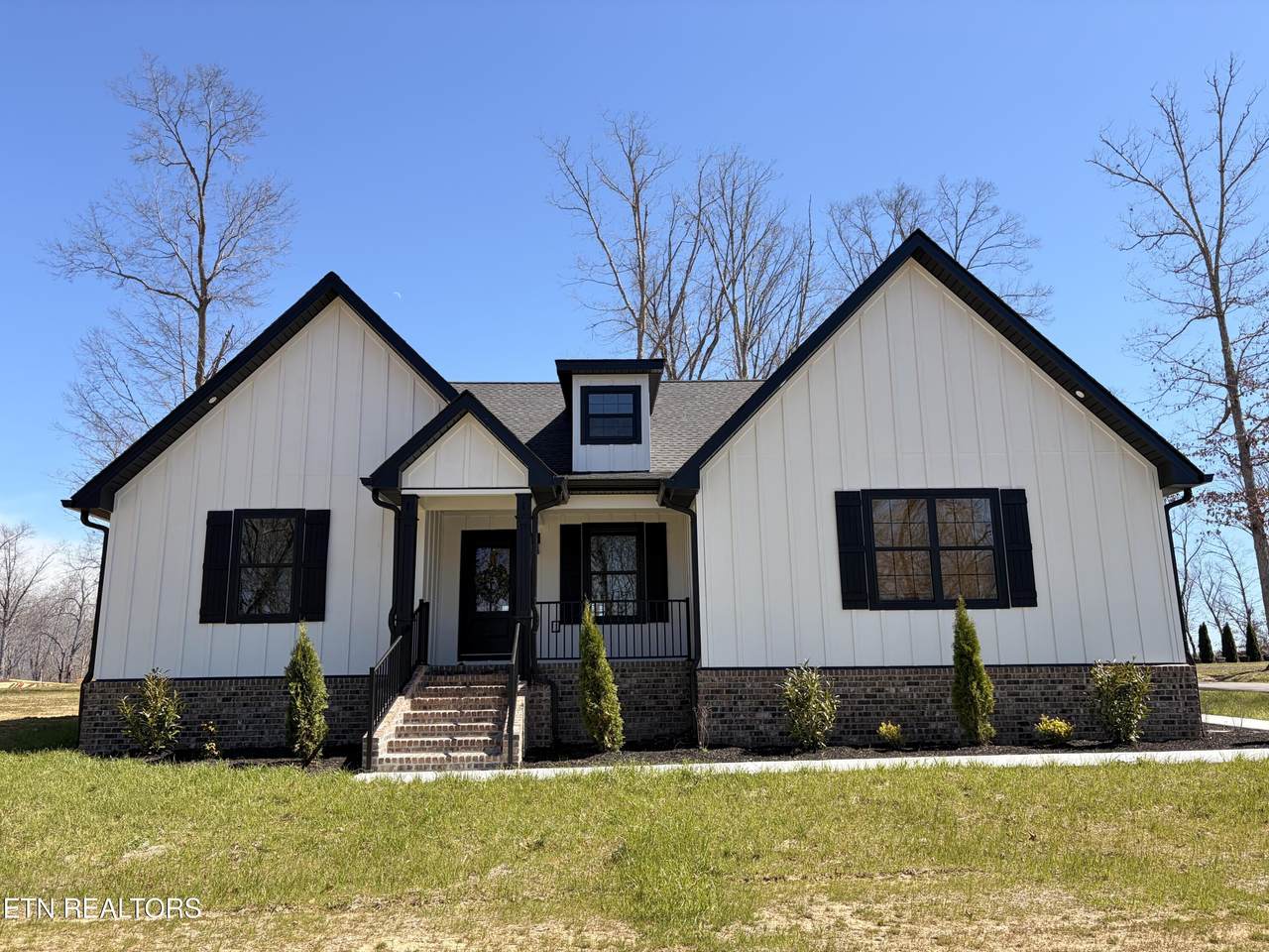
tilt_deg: +12.9
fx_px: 953
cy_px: 476
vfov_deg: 53.1
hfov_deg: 67.3
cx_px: 634
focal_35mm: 26
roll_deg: +0.1
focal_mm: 5.96
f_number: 1.6
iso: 50
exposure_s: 1/2075
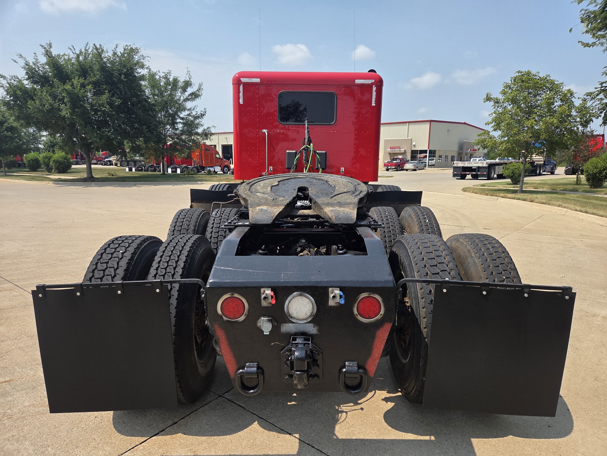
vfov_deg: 58.9
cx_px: 304
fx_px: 403
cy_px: 228
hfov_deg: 73.9
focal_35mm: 23
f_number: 1.8
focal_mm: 5.4
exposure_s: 1/4460
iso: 80
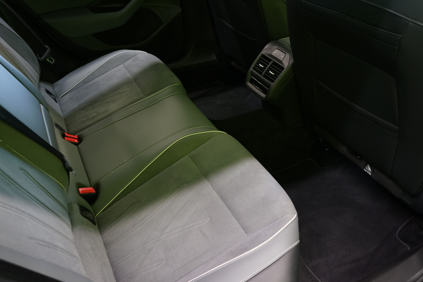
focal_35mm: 28
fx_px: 329
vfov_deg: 46.4
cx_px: 212
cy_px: 141
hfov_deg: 65.5
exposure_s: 1/20
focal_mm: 28
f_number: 5
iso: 2000
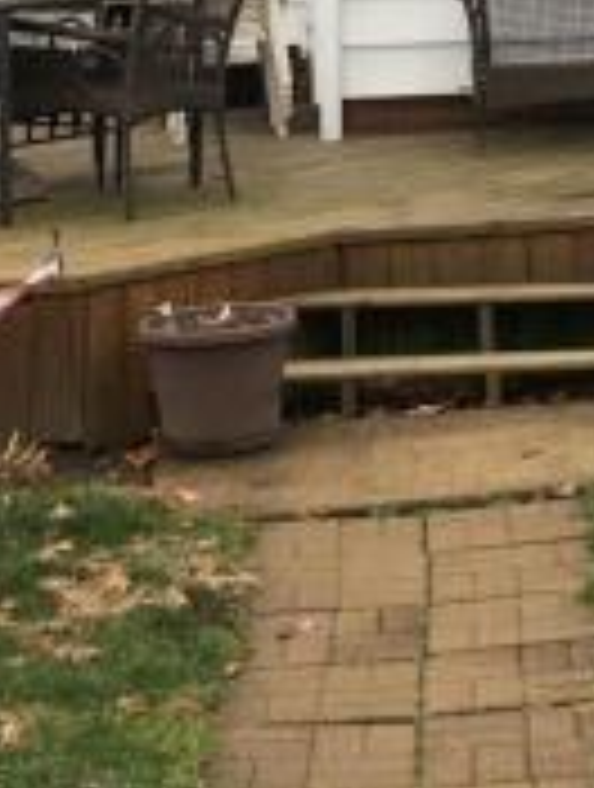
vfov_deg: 14.9
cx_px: 774
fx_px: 2895
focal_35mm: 127
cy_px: -185
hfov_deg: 11.4
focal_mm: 4.15
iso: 40
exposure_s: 1/120
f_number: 2.2
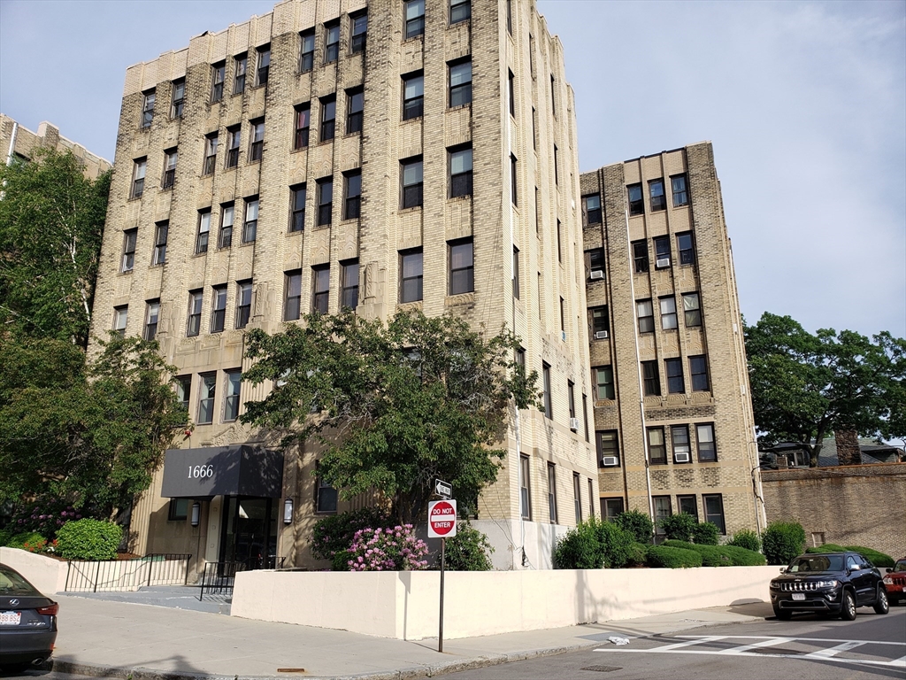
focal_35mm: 26
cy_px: 340
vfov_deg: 53.1
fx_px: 680
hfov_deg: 67.3
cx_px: 453
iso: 50
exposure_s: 1/1182
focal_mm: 4.3
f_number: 2.4
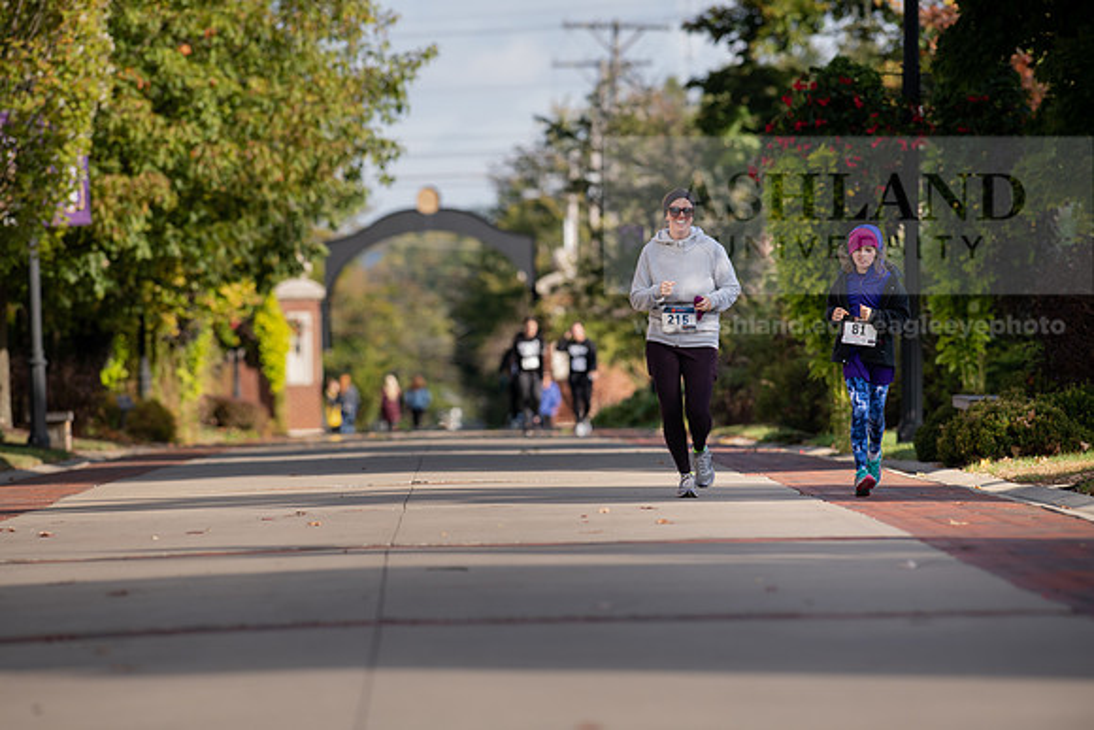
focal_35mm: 300
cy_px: 365
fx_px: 9118
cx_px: 547
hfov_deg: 6.9
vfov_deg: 4.6
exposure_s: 1/500
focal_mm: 300
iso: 250
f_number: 5
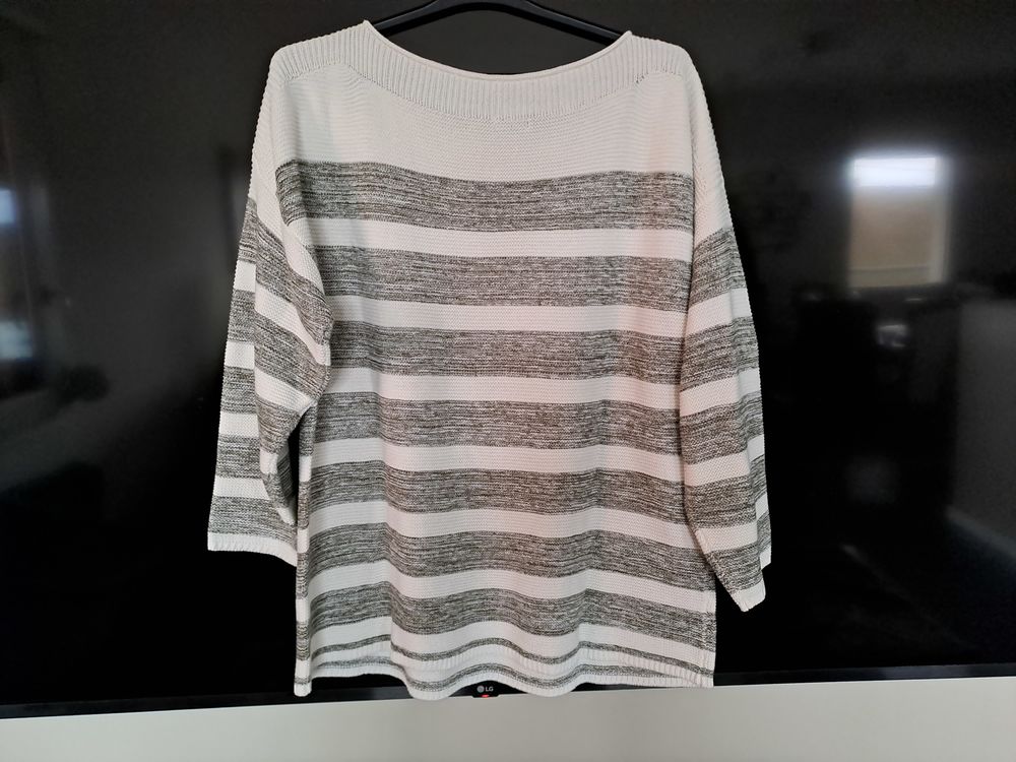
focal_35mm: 25
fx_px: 734
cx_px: 508
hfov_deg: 69.4
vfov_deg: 54.9
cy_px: 381
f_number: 1.8
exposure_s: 1/25
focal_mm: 4.65
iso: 400
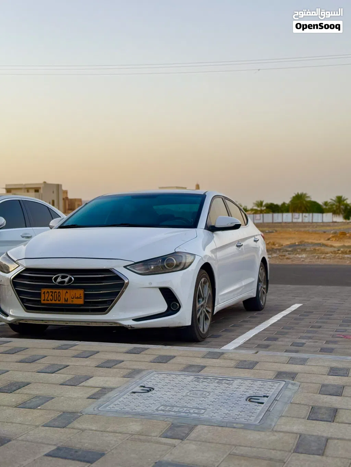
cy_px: 234
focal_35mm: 48
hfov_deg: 30.3
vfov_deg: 39.7
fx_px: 649
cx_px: 176
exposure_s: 1/100
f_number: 1.78
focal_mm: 6.76
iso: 80
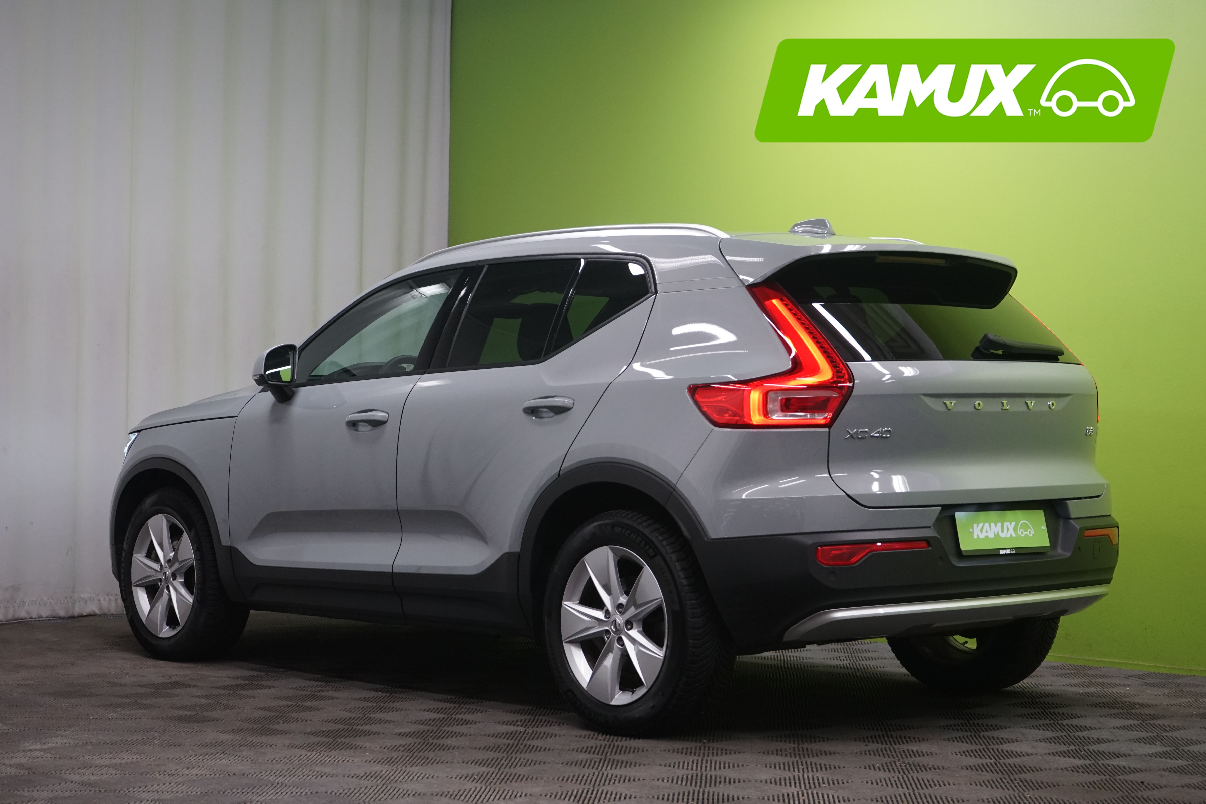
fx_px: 2211
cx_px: 603
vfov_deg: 20.6
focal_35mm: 66
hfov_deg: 30.5
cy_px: 402
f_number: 7.1
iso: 1250
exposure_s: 1/25
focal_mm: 66
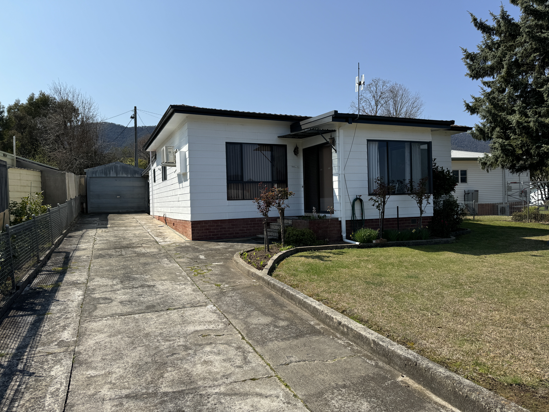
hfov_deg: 71.6
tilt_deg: -0.5
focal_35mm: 24
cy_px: 206
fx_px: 381
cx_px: 274
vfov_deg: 56.8
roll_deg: +1.8
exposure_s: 1/4608
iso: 80
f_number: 1.78
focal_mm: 6.76
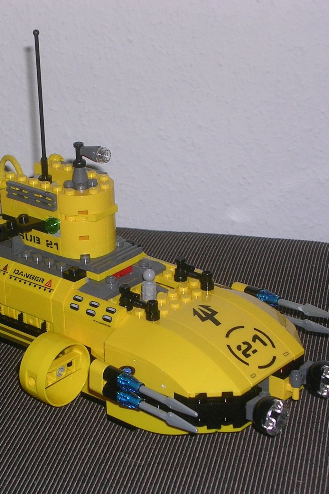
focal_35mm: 100
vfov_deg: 20.4
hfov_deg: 13.6
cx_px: 76
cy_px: 247
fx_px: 1371
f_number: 3.7
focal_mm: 10.9
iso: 50
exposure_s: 1/60.1
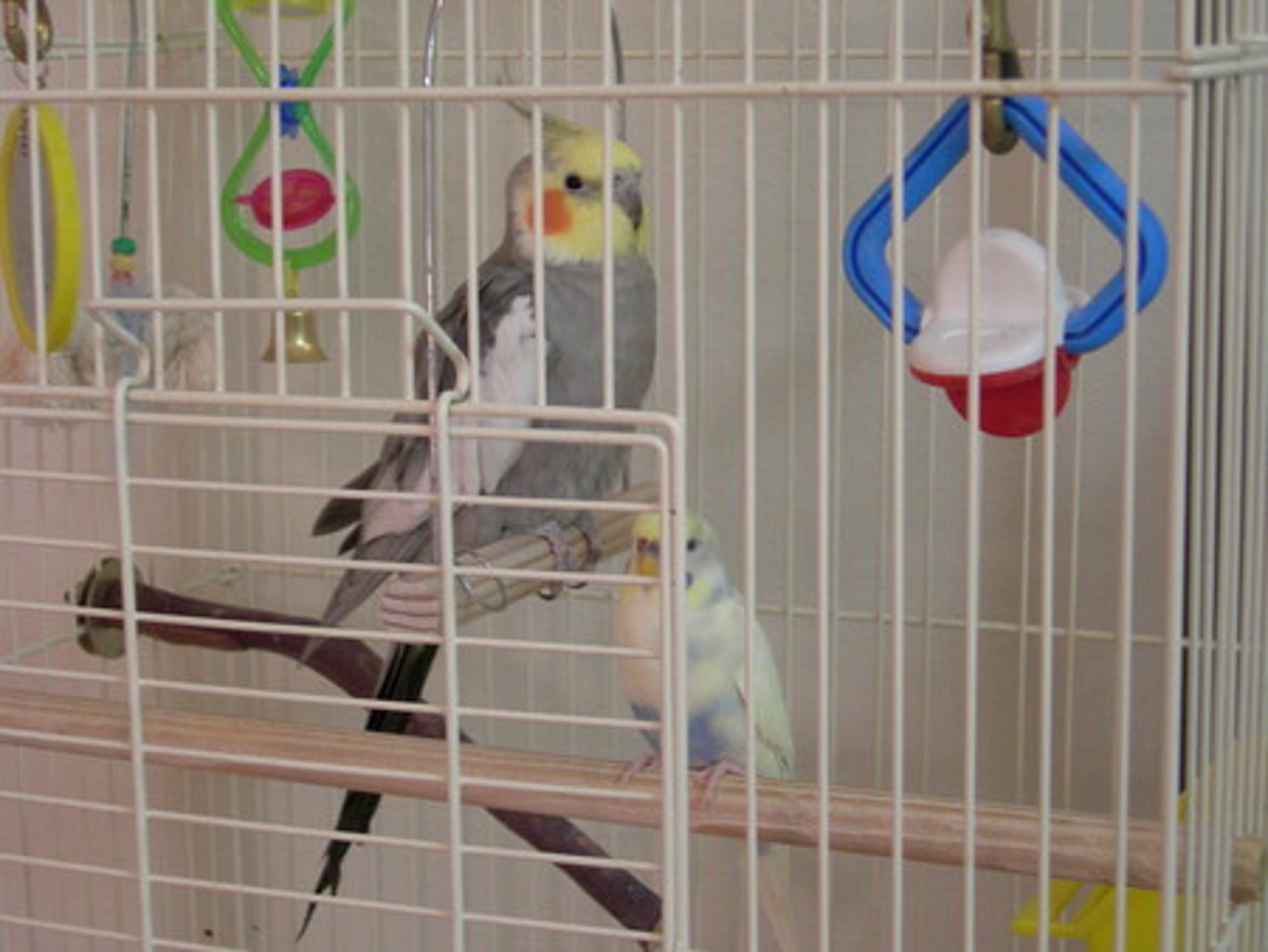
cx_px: 634
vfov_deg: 20.5
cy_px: 476
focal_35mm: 72
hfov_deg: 27.0
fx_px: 2639
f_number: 3.7
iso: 400
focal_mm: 14.9
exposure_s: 1/8.8
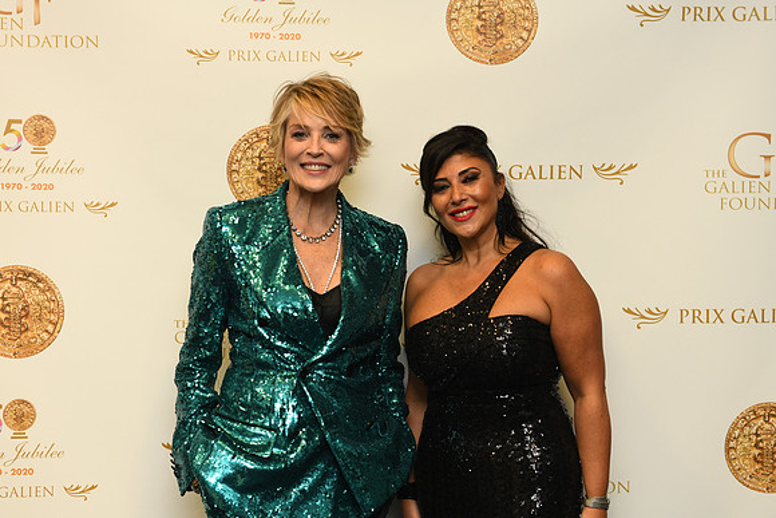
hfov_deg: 32.4
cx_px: 388
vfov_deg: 21.9
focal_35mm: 62
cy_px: 259
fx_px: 1337
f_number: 5.6
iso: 2000
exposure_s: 1/125
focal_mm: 62
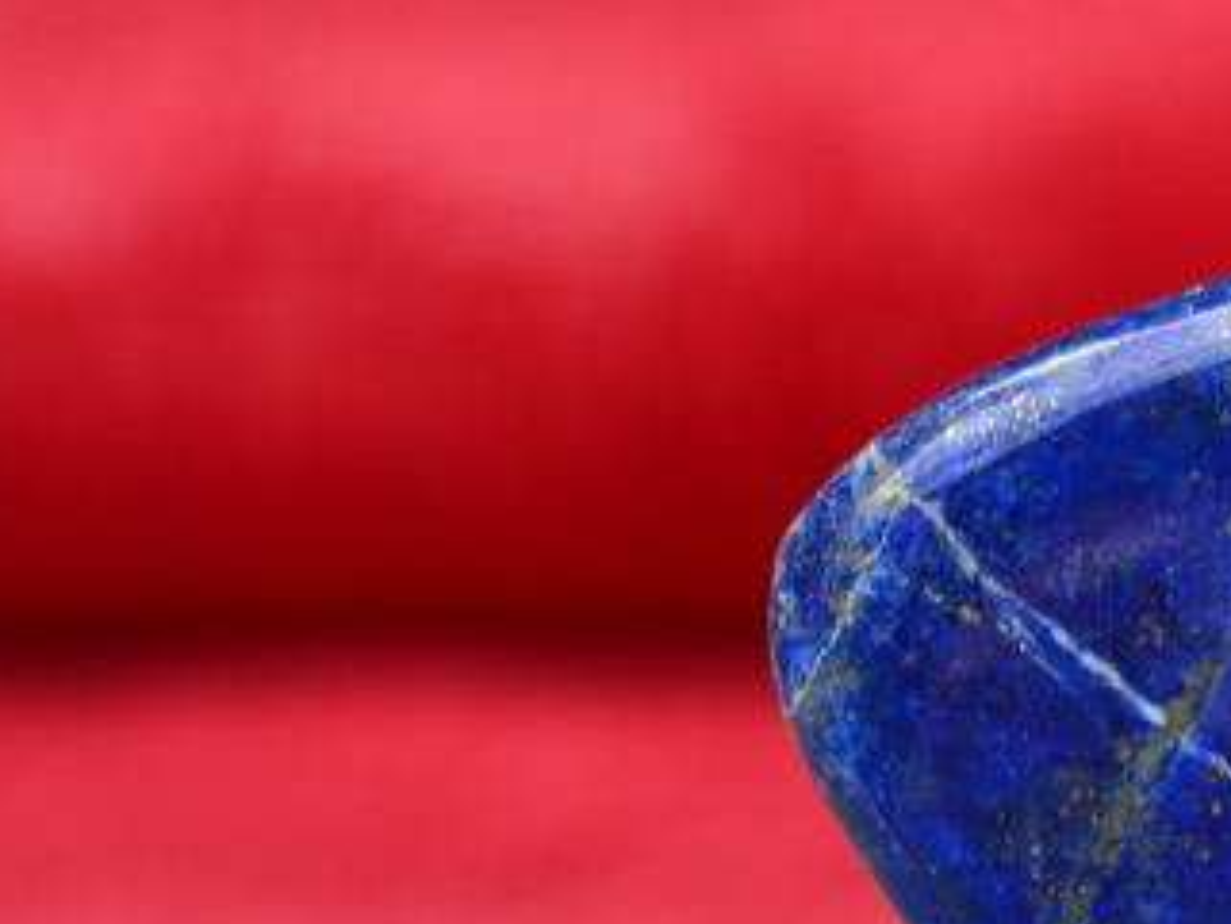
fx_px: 18879
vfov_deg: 2.8
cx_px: 1802
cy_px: 1116
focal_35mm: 531
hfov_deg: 3.7
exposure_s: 1/60
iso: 200
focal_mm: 105
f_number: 10
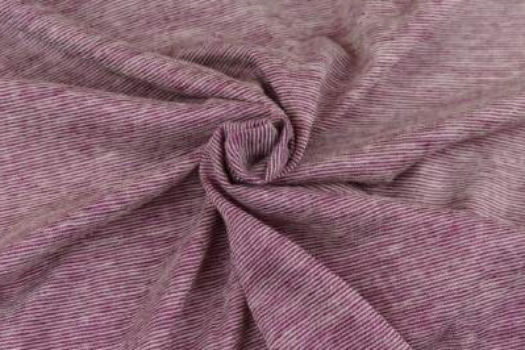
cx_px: 250
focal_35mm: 56
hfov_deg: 35.6
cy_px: 159
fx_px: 817
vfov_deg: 24.2
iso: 160
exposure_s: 1/80
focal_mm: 15.76
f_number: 3.2
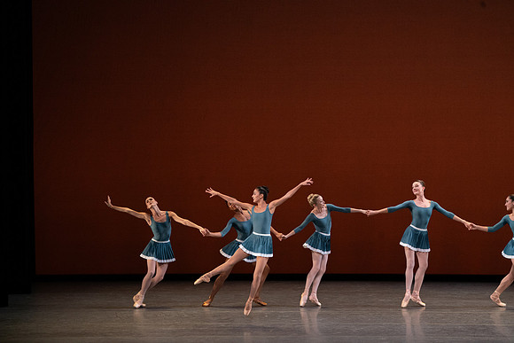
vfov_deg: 7.0
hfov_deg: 10.5
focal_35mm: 196
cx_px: 257
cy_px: 172
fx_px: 2799
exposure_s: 1/400
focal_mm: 196
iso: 5000
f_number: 9
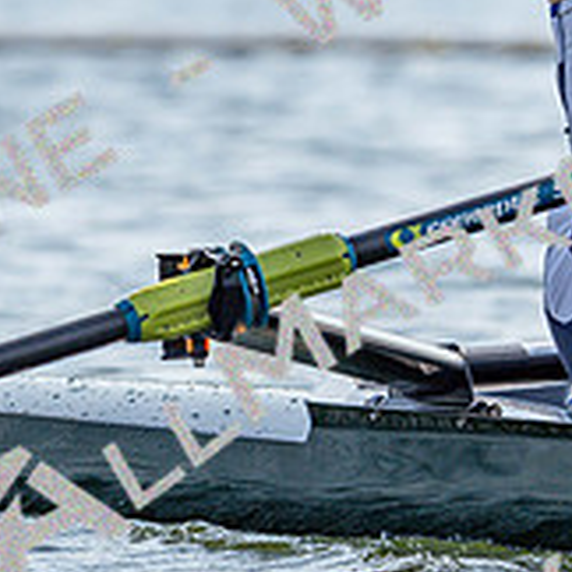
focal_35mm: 914
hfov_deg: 1.9
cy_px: 55
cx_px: 706
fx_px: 17087
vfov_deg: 1.9
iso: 160
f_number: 5.6
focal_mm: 300
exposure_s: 1/1600
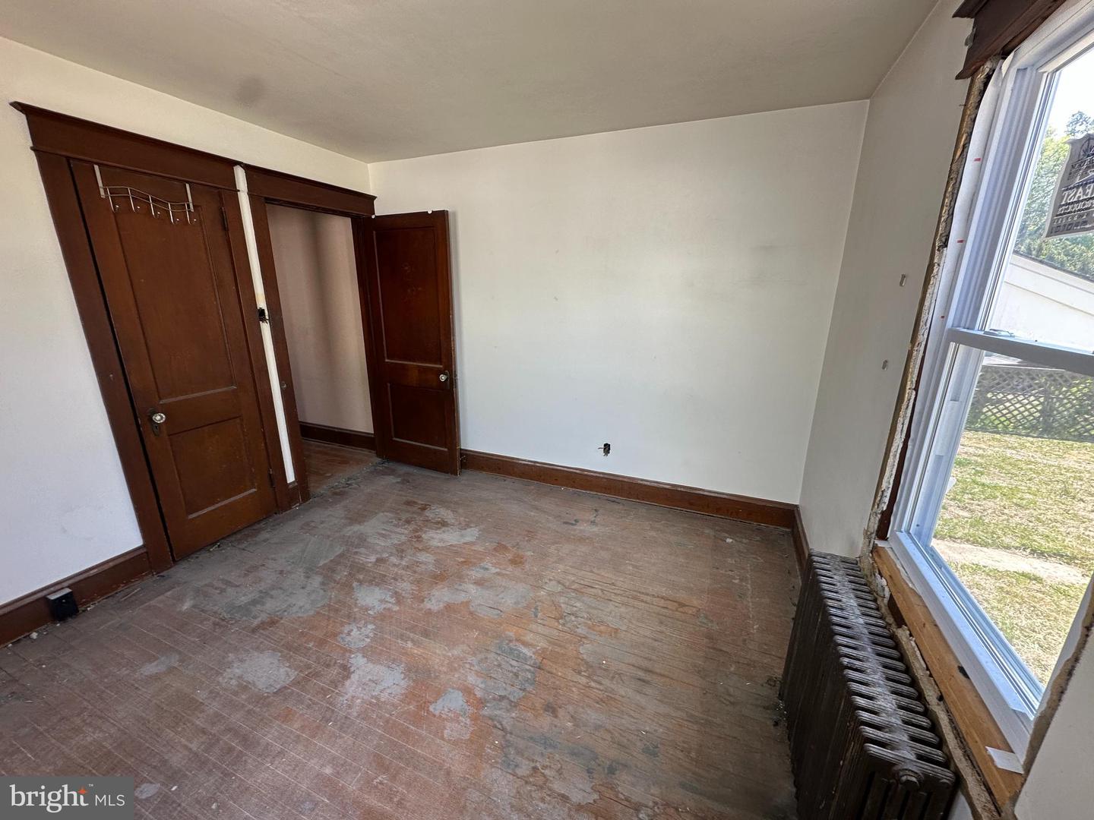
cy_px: 410
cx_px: 547
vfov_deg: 85.7
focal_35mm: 14
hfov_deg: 102.1
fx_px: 442
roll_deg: +0.0
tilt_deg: -15.3
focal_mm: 2.22
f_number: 2.2
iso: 50
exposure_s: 1/99
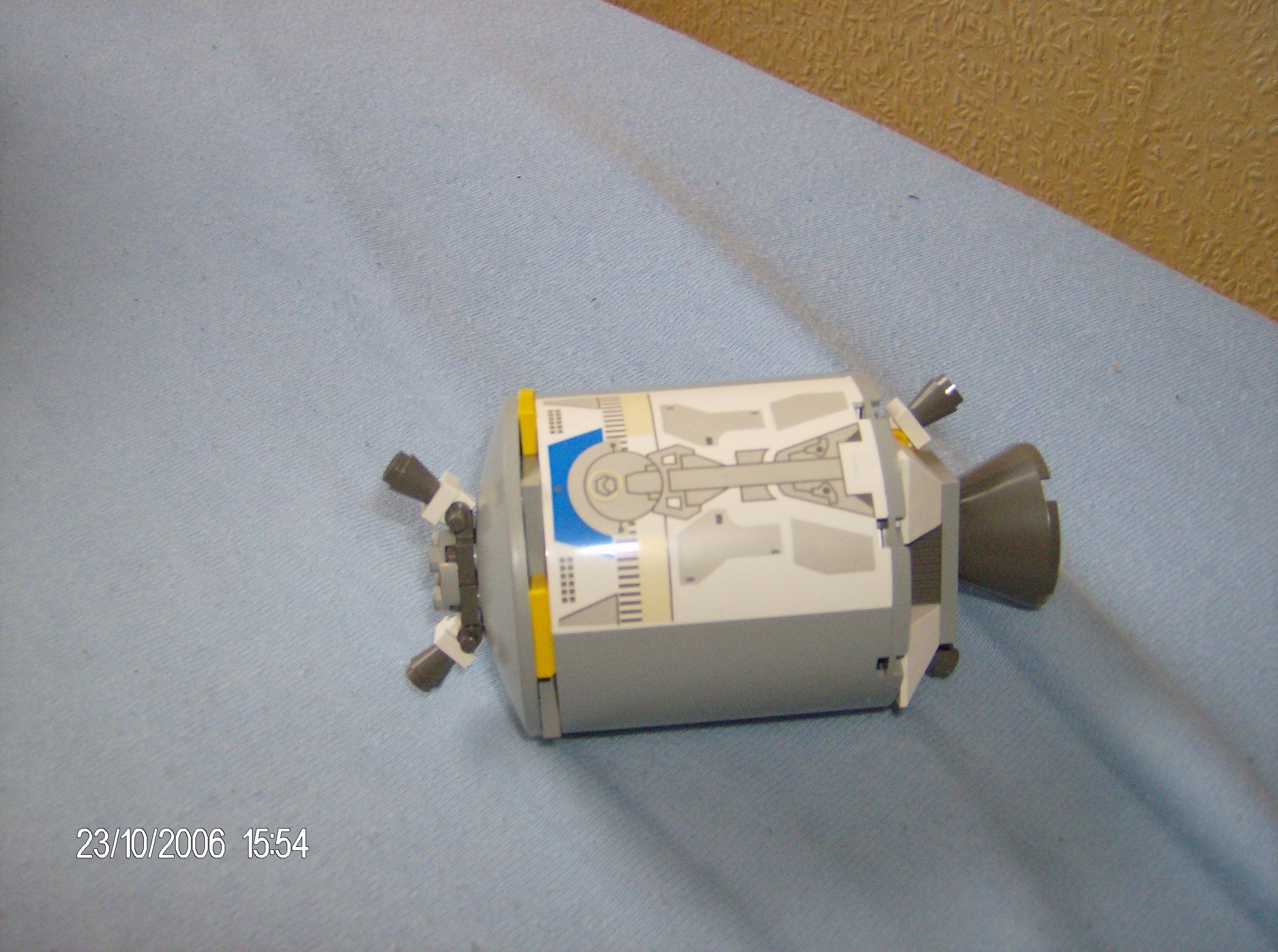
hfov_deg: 51.5
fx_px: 1326
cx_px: 639
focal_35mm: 36
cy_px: 476
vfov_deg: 39.5
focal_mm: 6
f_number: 2.8
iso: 200
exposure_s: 1/60
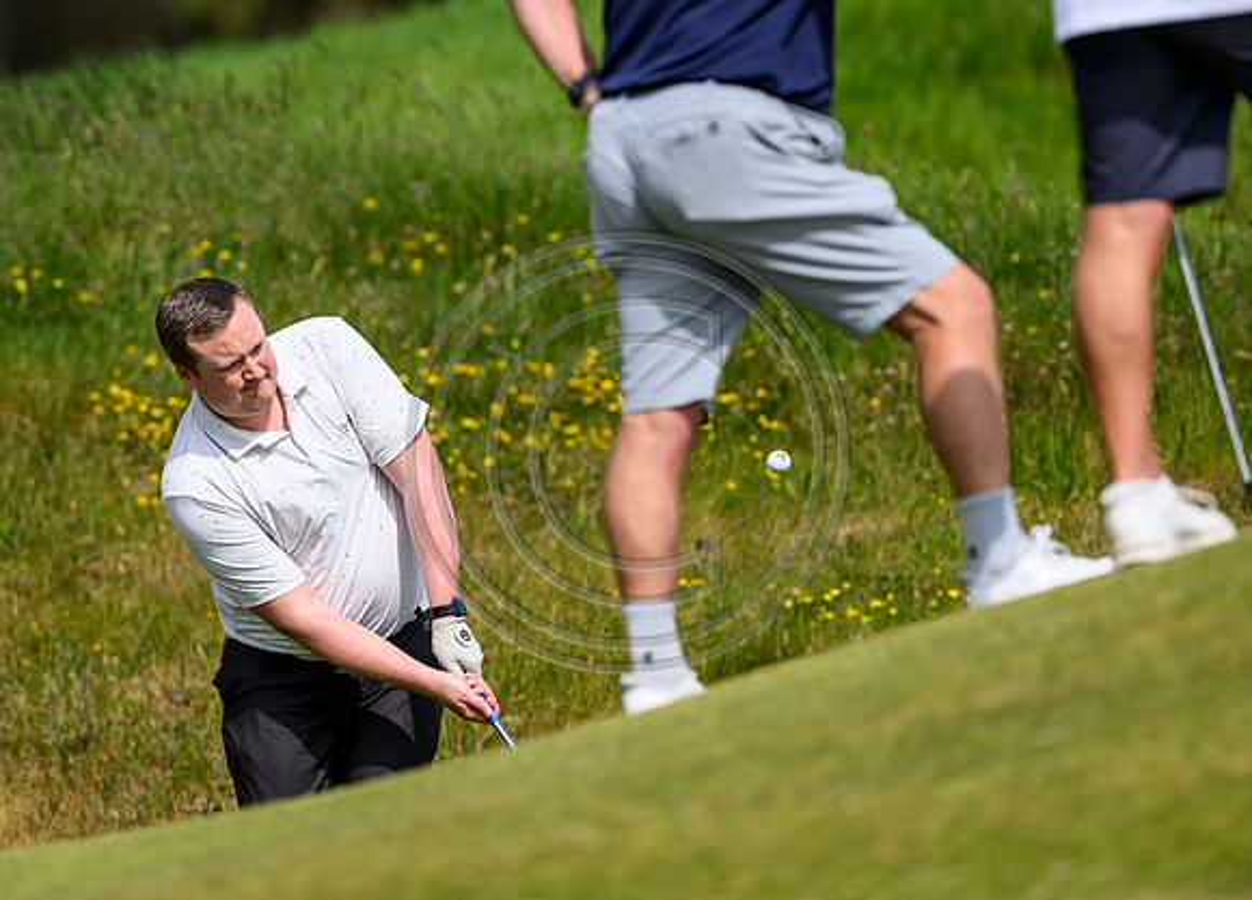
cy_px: 383
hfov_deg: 4.2
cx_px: 477
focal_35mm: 484
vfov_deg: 3.0
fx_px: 17231
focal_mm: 400
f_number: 4
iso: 500
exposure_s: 1/6400
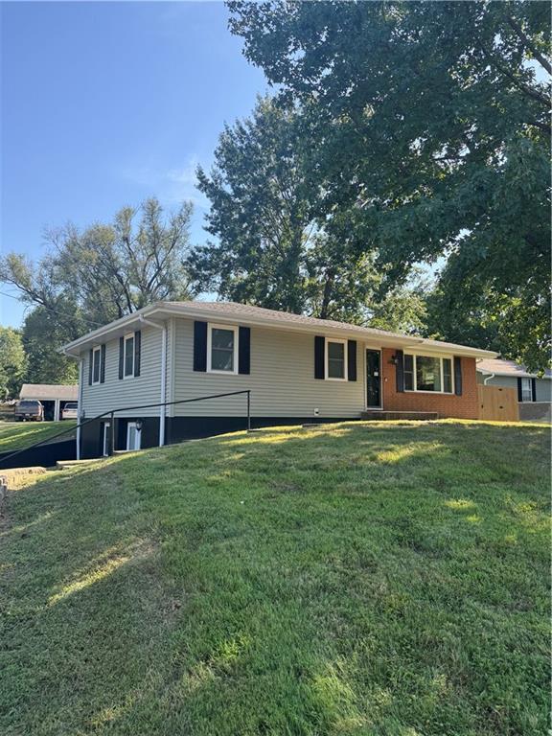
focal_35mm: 24
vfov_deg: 71.6
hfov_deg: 56.8
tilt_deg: +6.9
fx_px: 510
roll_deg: -0.7
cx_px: 276
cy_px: 368
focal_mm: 6.76
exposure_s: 1/966
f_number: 1.78
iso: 80
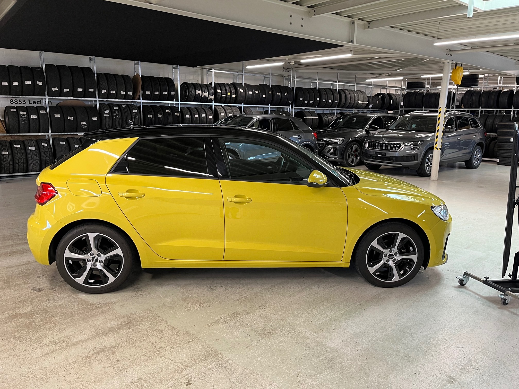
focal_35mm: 26
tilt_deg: -10.8
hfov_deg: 67.3
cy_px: 194
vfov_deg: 53.1
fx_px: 390
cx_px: 260
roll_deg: -2.3
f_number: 1.6
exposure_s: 1/50
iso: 80
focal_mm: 5.1
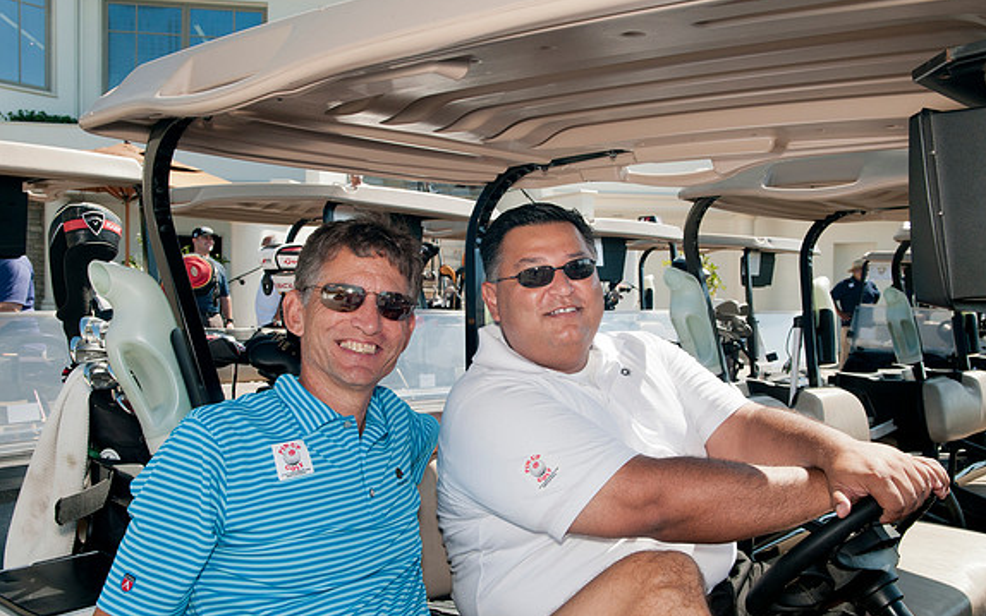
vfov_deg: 34.5
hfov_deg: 52.7
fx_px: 994
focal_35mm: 37
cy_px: 318
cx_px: 496
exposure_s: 1/250
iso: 200
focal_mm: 24
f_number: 8
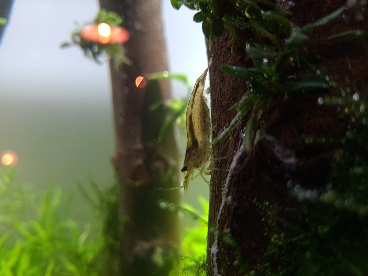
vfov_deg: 53.1
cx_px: 184
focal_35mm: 26
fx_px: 276
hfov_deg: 67.3
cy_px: 138
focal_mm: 5.4
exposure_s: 1/60
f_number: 1.8
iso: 400
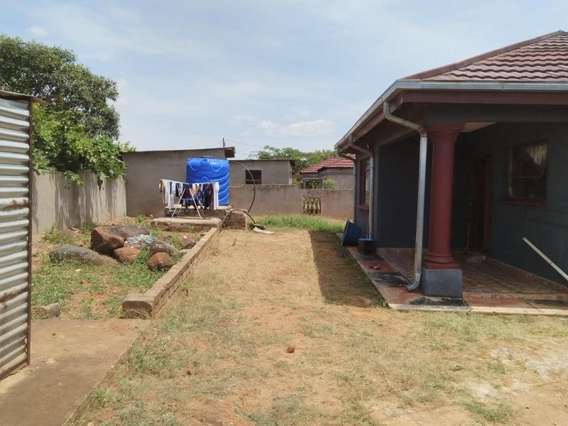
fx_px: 427
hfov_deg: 67.3
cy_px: 213
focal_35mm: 26
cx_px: 284
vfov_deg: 53.1
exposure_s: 1/1117
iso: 100
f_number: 1.9
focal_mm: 4.95
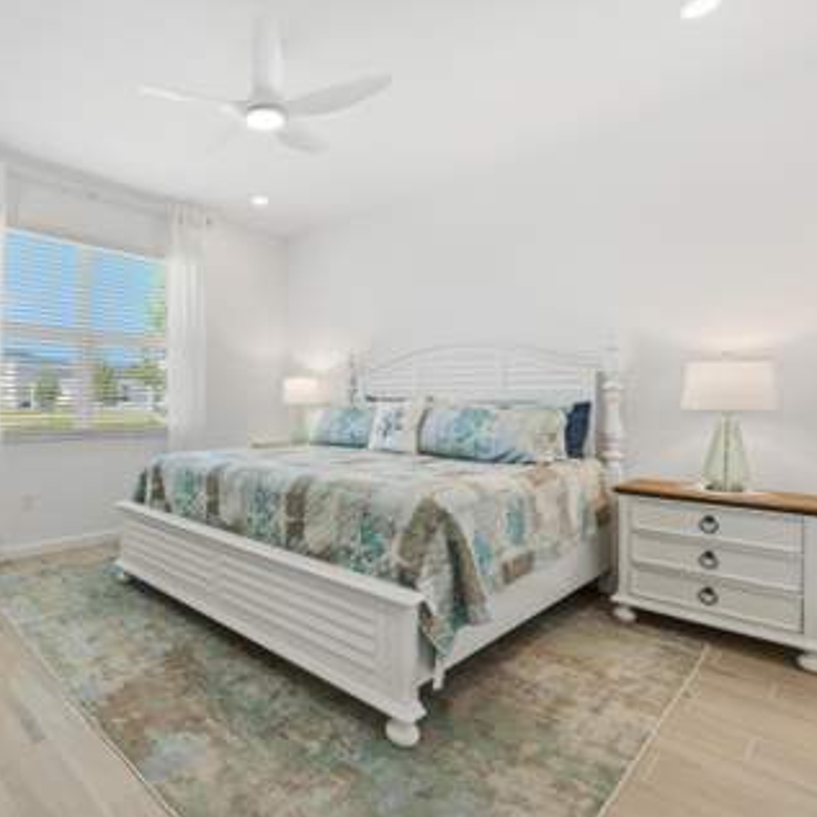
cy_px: 408
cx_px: 247
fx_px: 481
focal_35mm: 18
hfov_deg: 77.1
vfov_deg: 80.7
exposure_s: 1/10
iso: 250
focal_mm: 14
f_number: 9
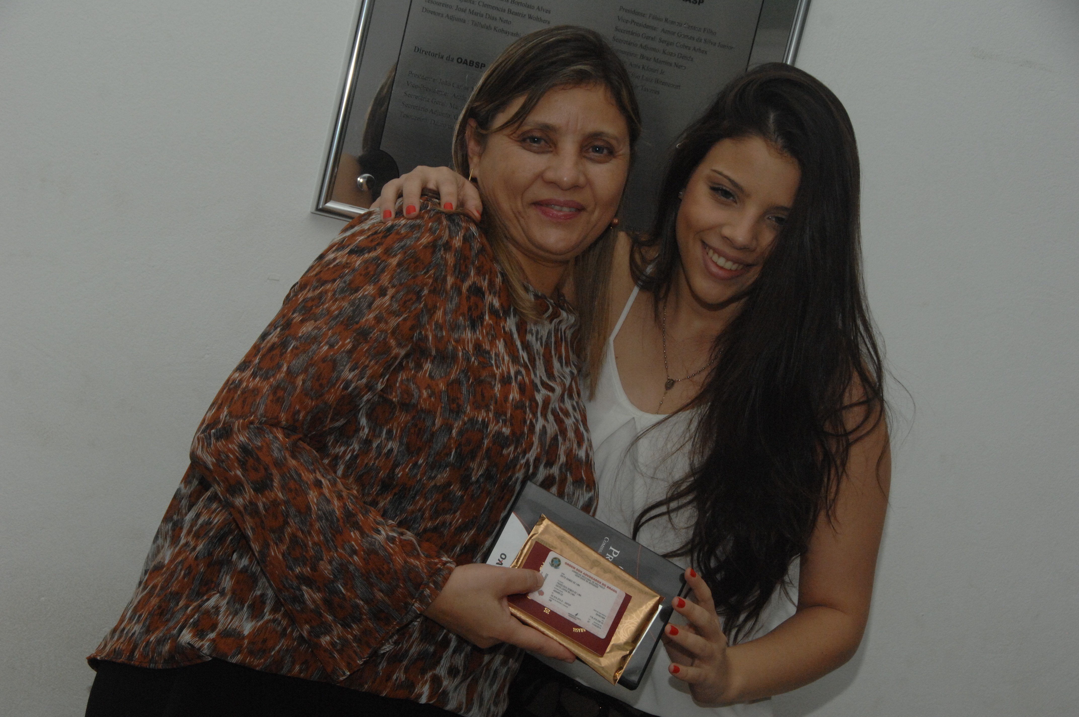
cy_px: 358
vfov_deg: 17.4
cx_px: 540
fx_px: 2335
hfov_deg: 26.0
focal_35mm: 78
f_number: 9
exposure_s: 1/250
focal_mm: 52
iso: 800
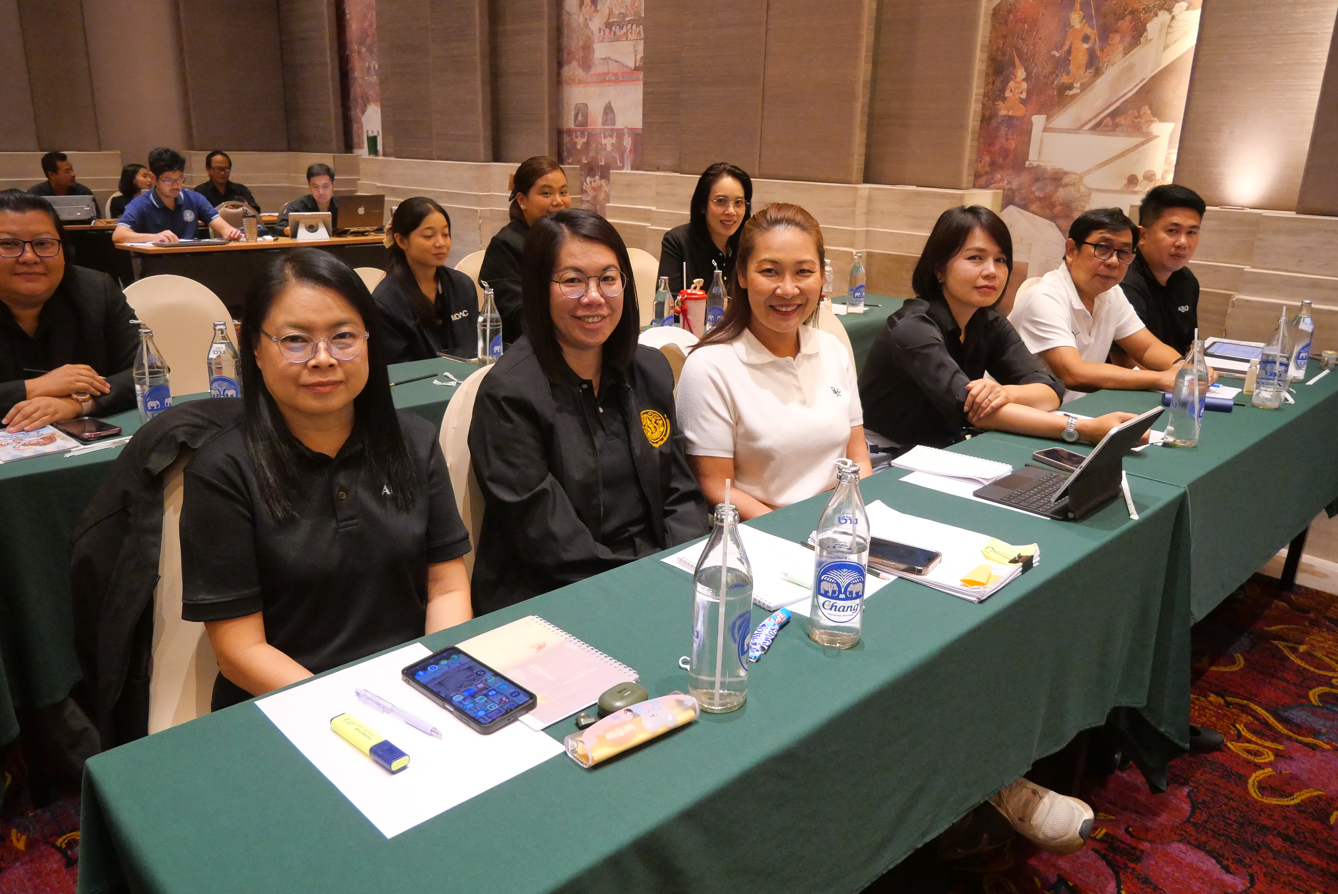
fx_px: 893
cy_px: 447
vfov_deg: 53.2
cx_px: 669
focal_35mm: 24
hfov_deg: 73.7
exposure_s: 1/125
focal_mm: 12
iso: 3200
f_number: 4
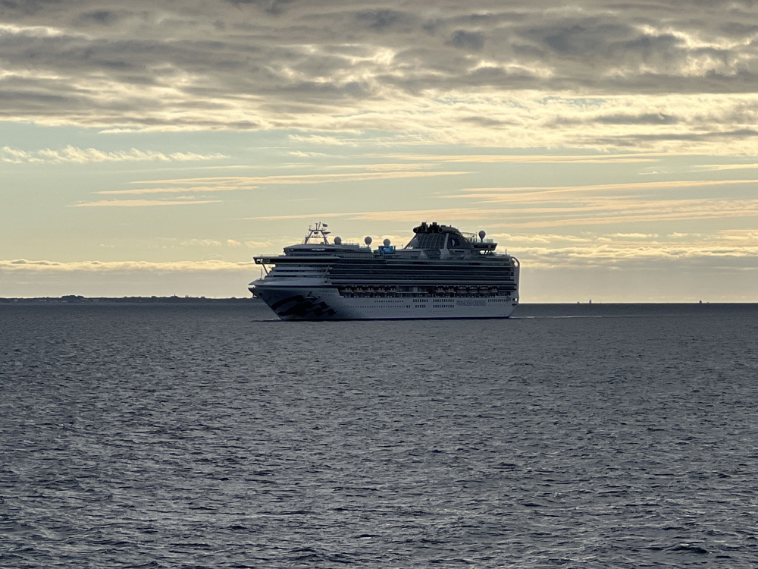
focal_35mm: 154
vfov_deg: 9.6
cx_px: 384
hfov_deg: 12.8
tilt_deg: +0.8
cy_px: 251
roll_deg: +0.6
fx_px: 3372
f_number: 2.8
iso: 32
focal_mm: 9
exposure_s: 1/1449
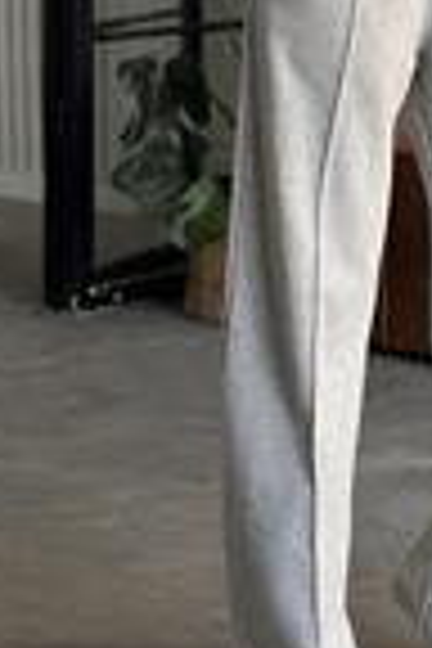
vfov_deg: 13.6
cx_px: 400
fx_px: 2664
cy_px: -58
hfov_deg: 9.2
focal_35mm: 148
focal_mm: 6.86
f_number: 1.78
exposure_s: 1/60
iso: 160
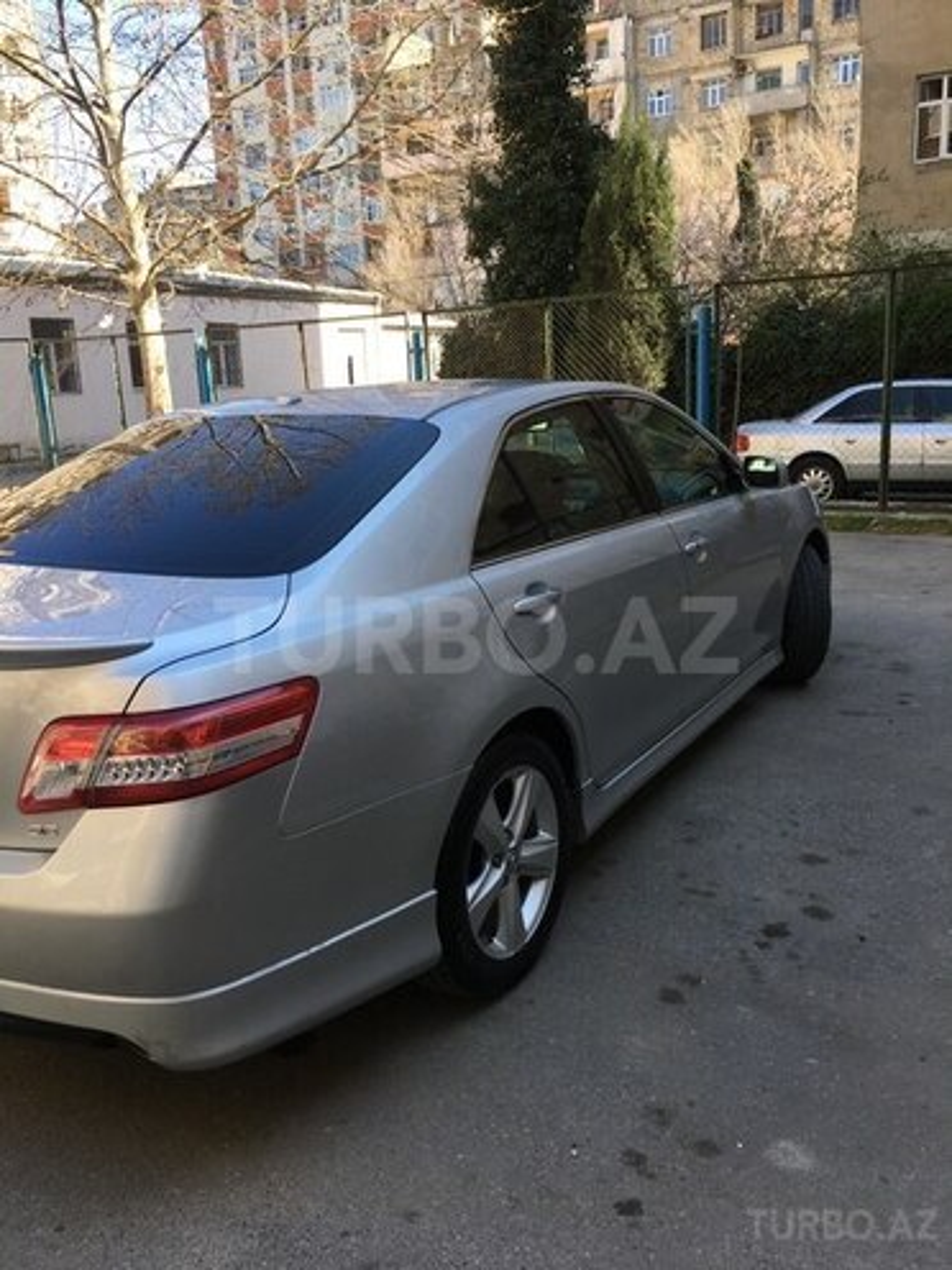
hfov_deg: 48.2
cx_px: 476
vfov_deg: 61.7
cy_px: 635
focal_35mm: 29
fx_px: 1063
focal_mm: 4.15
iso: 25
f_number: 2.2
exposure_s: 1/292
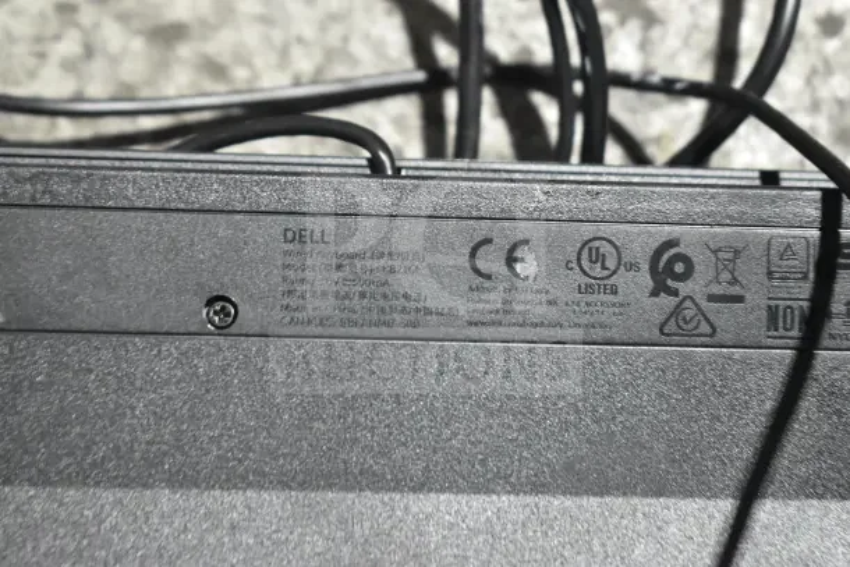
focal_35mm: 78
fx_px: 1842
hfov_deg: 26.0
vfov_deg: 17.5
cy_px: 284
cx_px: 425
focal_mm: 52
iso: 6400
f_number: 6.3
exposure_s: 1/160
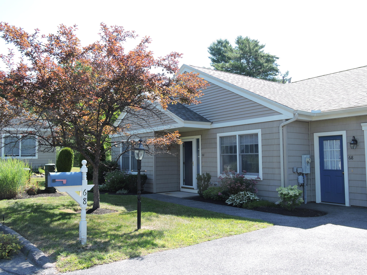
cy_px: 138
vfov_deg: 46.8
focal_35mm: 30
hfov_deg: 60.0
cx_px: 184
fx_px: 318
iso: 100
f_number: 3.5
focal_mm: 5.4
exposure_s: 1/250
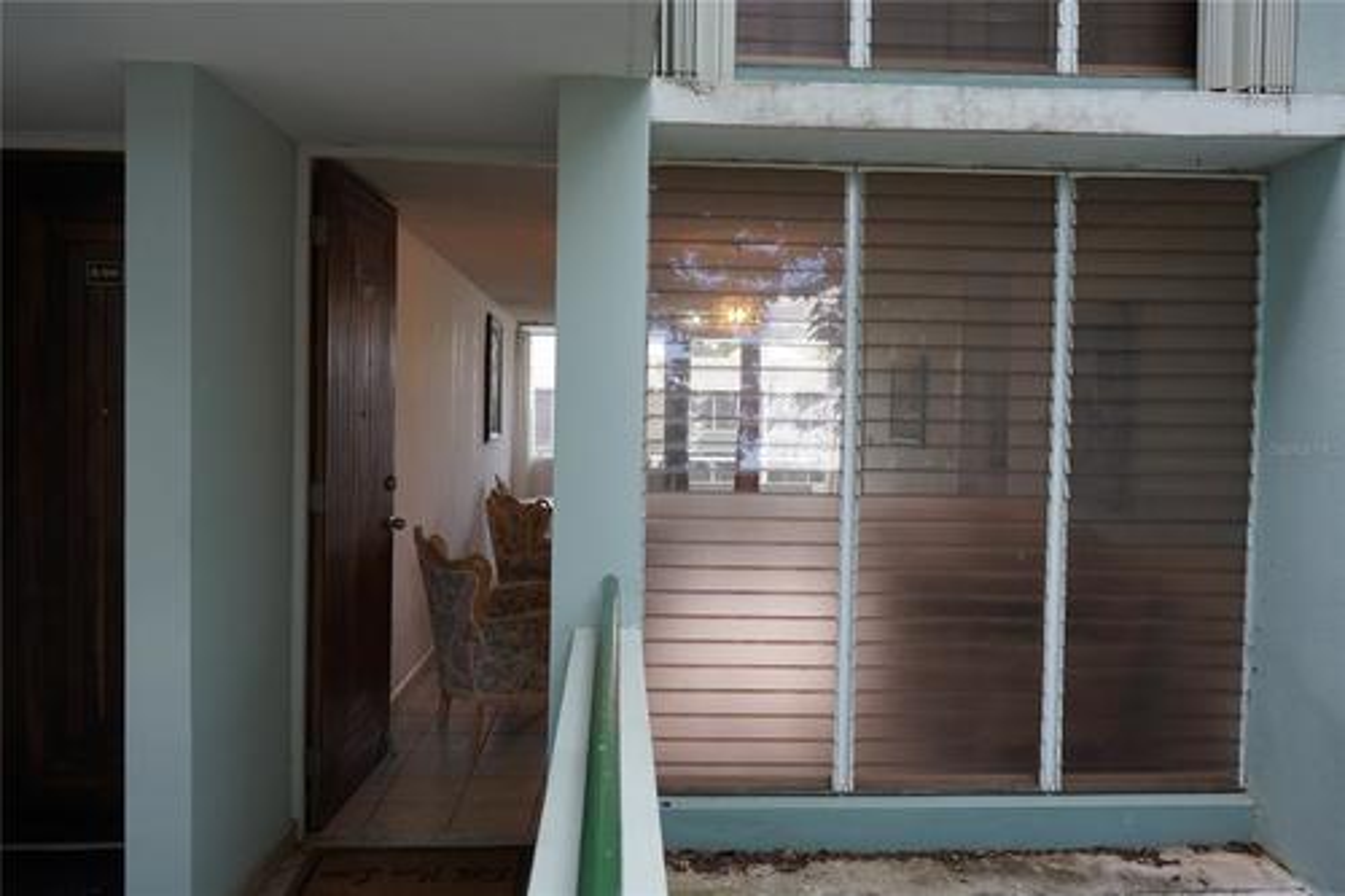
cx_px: 672
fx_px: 1046
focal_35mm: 28
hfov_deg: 65.5
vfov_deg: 46.4
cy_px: 448
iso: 320
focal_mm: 28
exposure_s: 1/160
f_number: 4
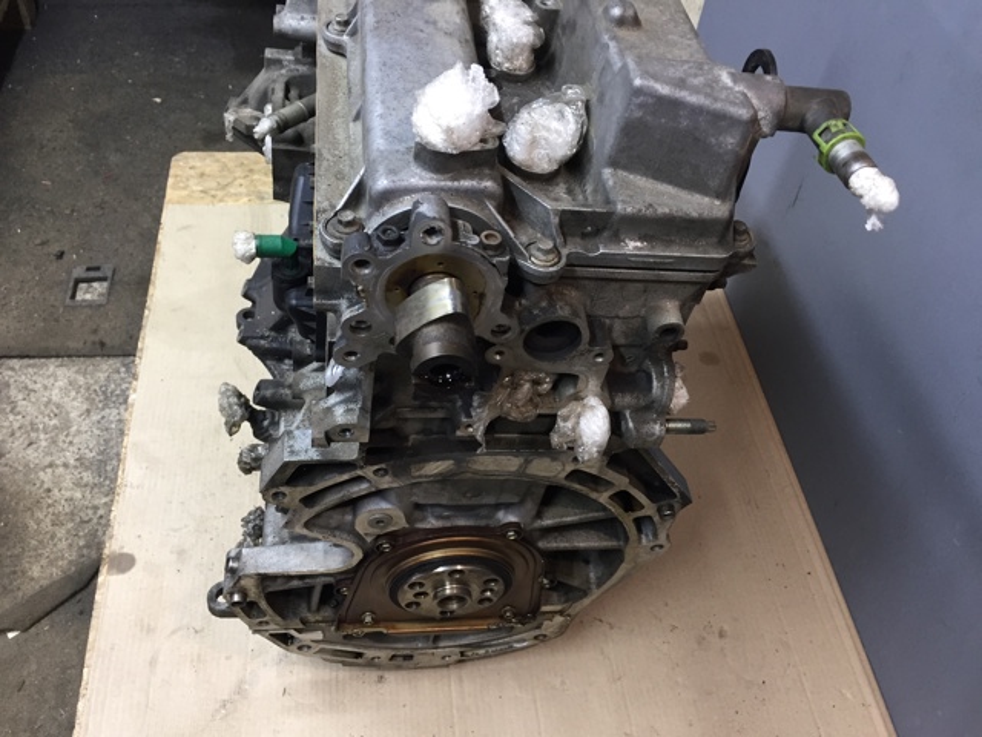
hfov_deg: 61.7
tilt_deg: -52.2
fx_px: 823
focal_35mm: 29
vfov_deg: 48.2
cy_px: 368
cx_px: 491
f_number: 2.2
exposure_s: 1/33
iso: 64
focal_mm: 4.15
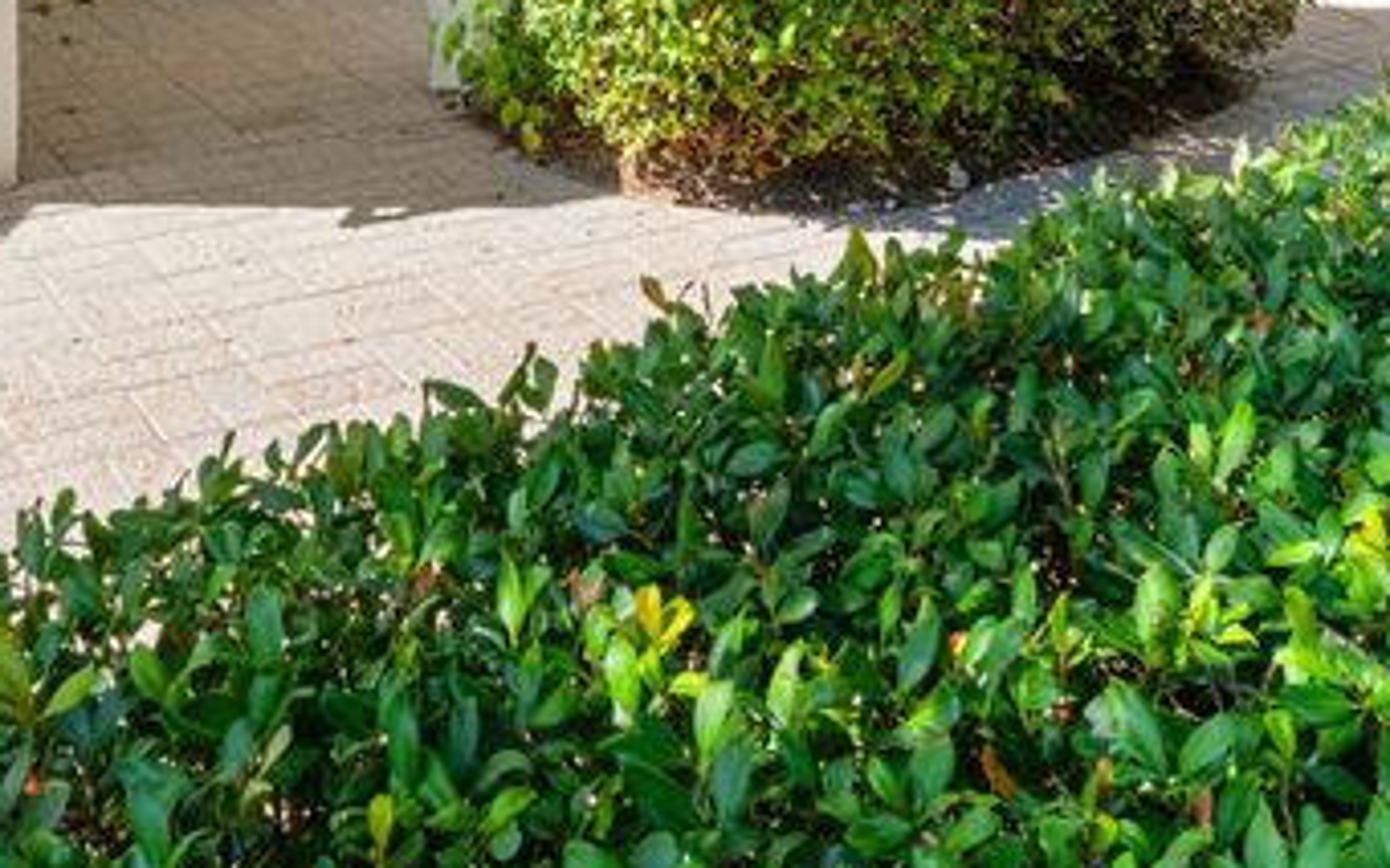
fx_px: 1914
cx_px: 558
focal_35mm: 51
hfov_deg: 39.8
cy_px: -487
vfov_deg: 21.0
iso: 400
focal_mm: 16.5
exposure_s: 1/125
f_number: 11
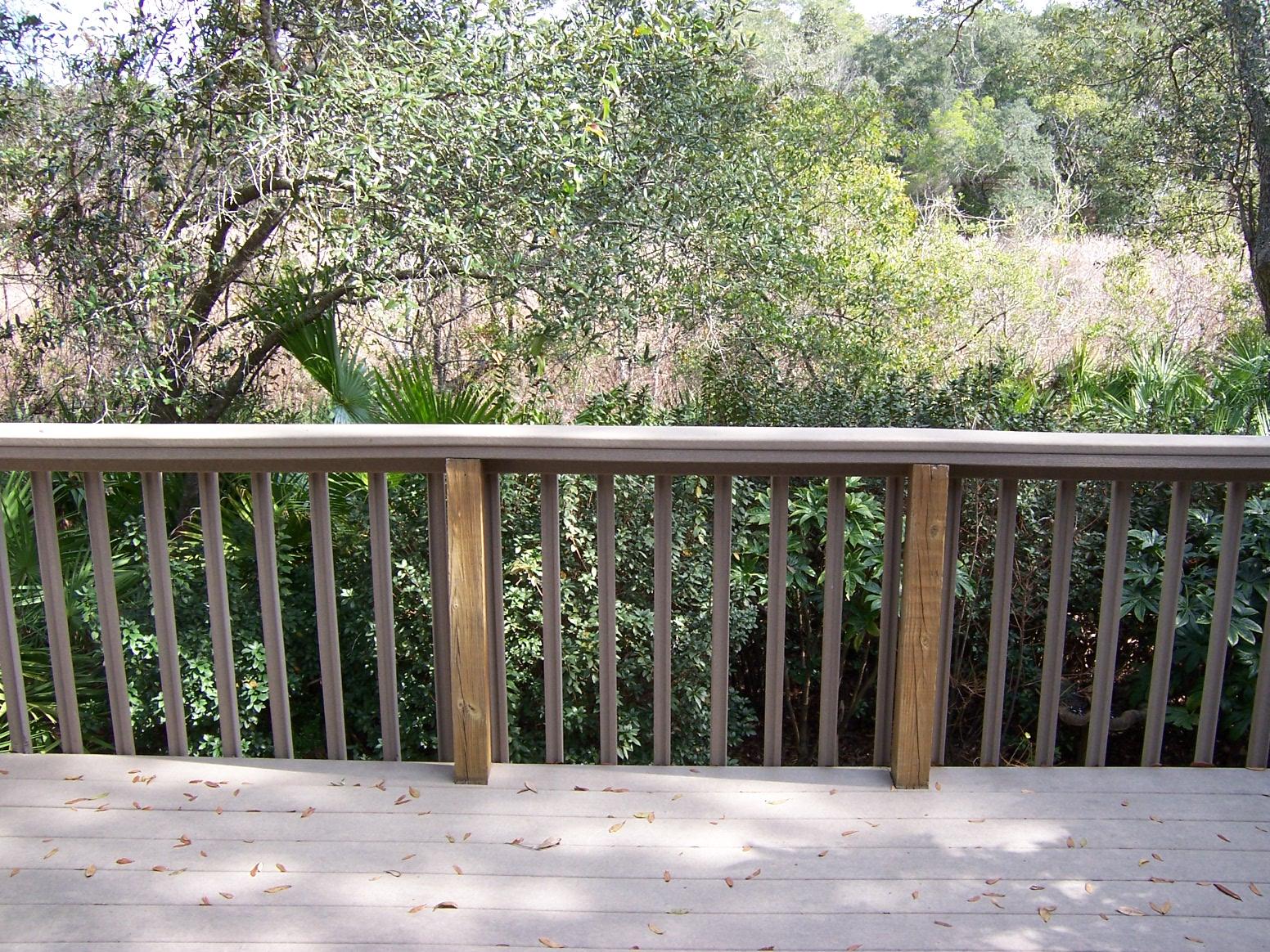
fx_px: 1211
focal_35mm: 33
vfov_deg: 42.9
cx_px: 635
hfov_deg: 55.4
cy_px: 476
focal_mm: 5.5
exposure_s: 1/125
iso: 80
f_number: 3.4
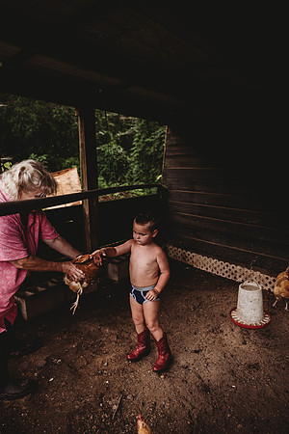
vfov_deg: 73.7
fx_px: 289
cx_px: 144
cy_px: 217
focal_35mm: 24
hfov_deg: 53.1
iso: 125
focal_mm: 24
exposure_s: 1/500
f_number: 2.8
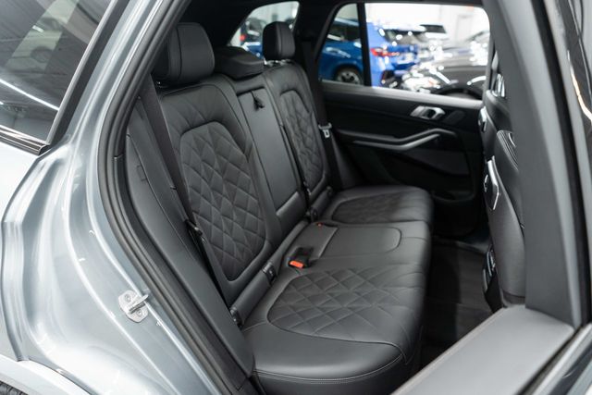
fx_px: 461
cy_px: 198
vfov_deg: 46.4
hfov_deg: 65.5
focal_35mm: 28
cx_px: 296
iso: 1250
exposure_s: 1/40
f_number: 3.2
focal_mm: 28
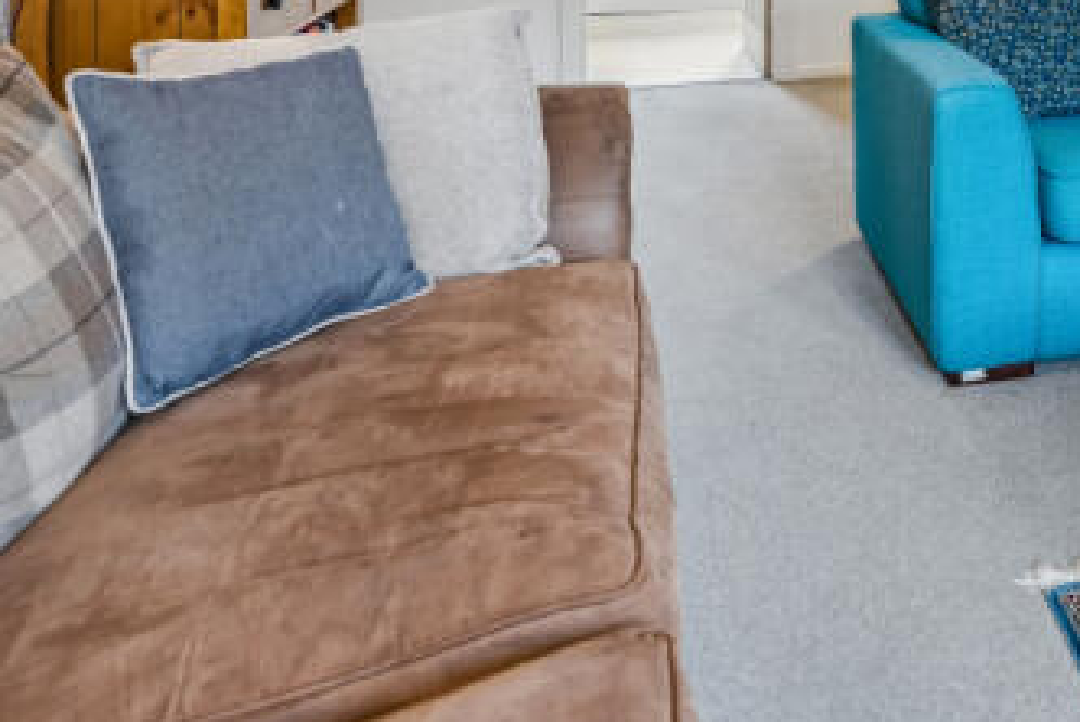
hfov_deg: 46.4
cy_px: -128
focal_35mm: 37
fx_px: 1111
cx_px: 989
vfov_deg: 30.8
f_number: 2.8
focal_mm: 12
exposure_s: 1/20
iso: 200
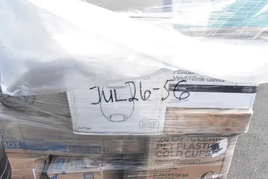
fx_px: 201
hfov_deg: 67.4
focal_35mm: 27
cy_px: 90
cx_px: 134
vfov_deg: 48.0
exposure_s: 1/1250
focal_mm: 18
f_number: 20
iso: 6400
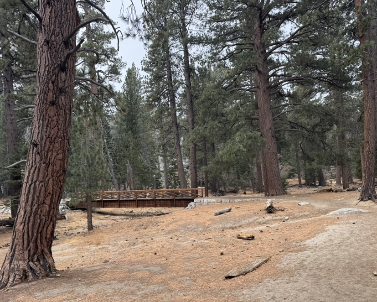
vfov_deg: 49.8
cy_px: 172
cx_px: 198
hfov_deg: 60.4
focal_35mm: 29
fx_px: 324
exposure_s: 1/842
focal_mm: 6.76
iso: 80
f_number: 1.78
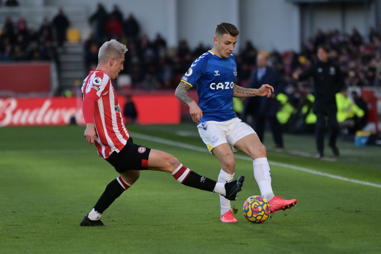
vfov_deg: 6.9
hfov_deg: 10.3
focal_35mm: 200
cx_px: 190
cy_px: 127
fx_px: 2117
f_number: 3.2
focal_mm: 200
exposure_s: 1/6400
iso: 1000
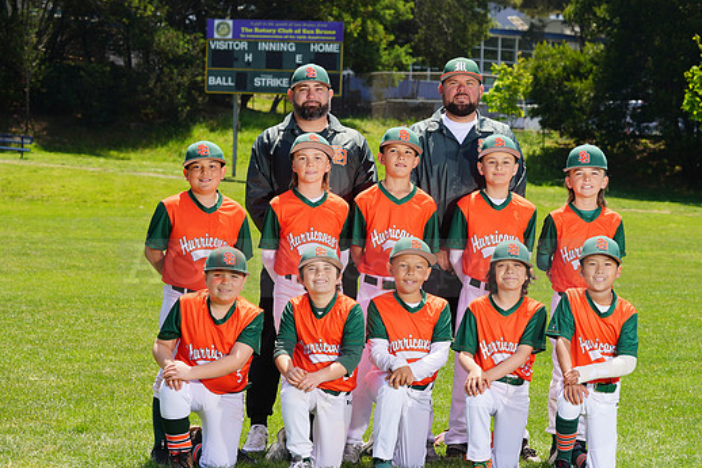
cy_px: 257
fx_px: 2183
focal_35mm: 112
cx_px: 346
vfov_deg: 12.2
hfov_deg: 18.3
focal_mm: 100
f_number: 8
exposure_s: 1/250
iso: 100
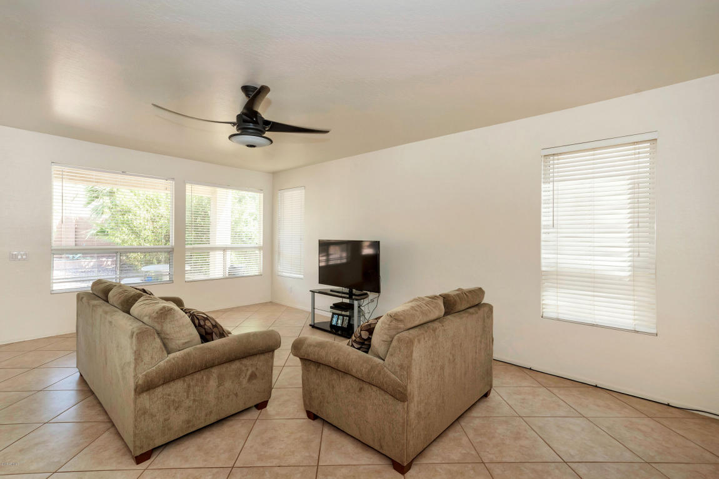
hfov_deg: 100.4
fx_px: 300
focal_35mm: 15
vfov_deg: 77.3
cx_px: 360
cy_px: 240
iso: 500
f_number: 6.3
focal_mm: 15
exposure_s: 1/60
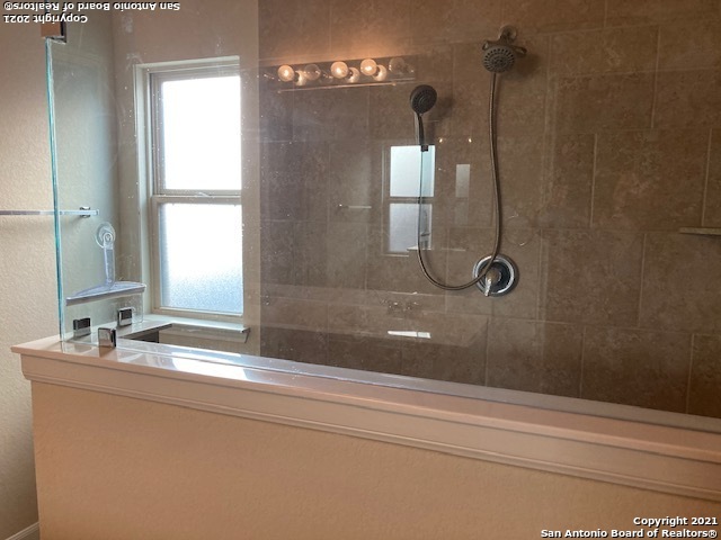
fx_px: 583
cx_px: 360
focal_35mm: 28
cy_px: 270
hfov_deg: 63.4
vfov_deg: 49.7
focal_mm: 3.99
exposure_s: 1/60
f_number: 1.8
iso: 125
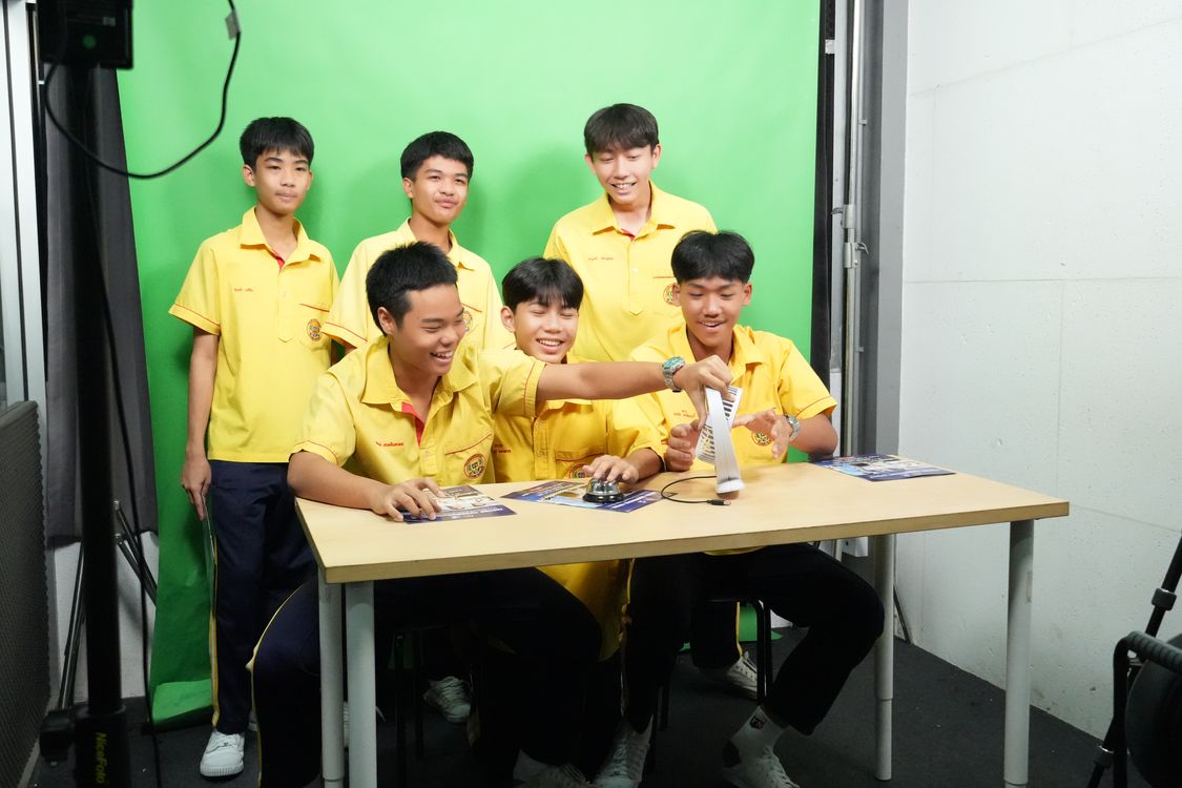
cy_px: 394
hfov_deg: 55.1
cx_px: 591
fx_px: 1133
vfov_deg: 38.4
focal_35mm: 34
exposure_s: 1/500
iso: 8000
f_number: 4
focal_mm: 23
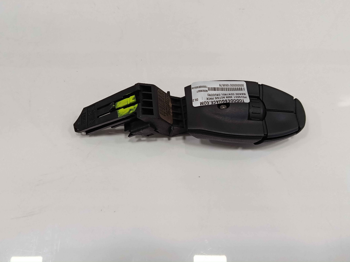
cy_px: 131
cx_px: 175
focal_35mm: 31
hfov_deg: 58.4
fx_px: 313
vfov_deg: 45.4
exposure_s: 1/100
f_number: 1.7
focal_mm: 5.24
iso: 837
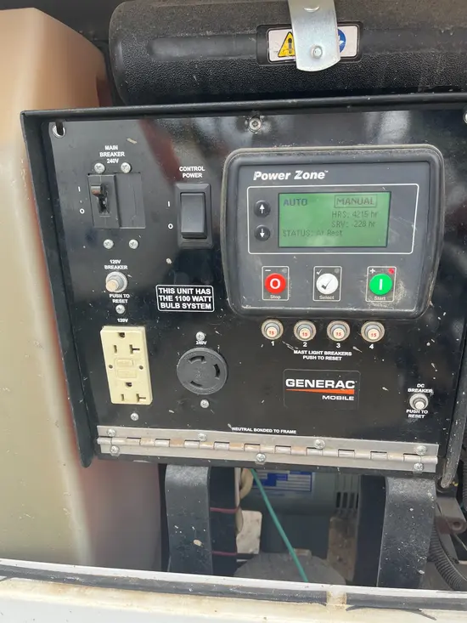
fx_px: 468
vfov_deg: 67.3
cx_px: 234
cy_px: 312
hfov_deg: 53.1
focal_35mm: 26
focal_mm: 5.1
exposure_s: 1/388
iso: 50
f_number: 1.6
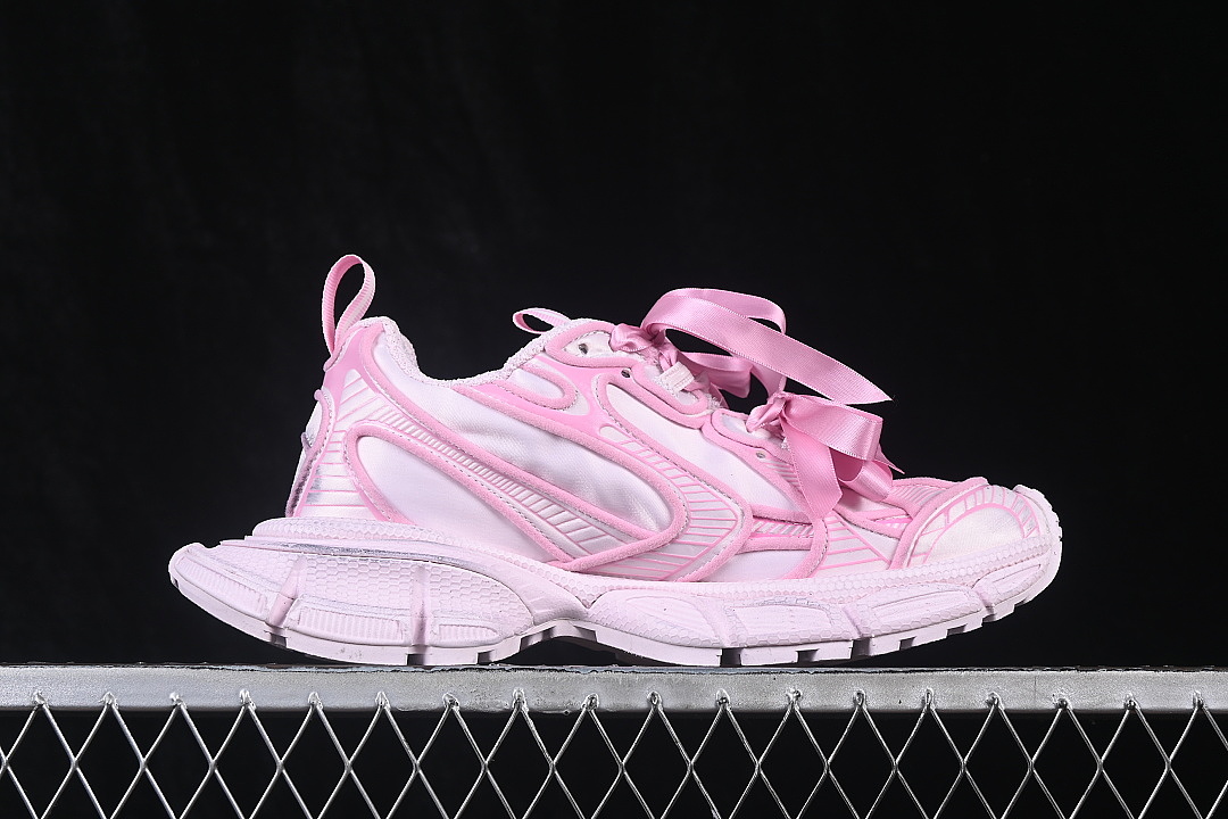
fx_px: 2558
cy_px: 410
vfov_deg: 18.2
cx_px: 614
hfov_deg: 27.0
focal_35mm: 75
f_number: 8
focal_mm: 50
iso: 160
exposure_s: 1/80
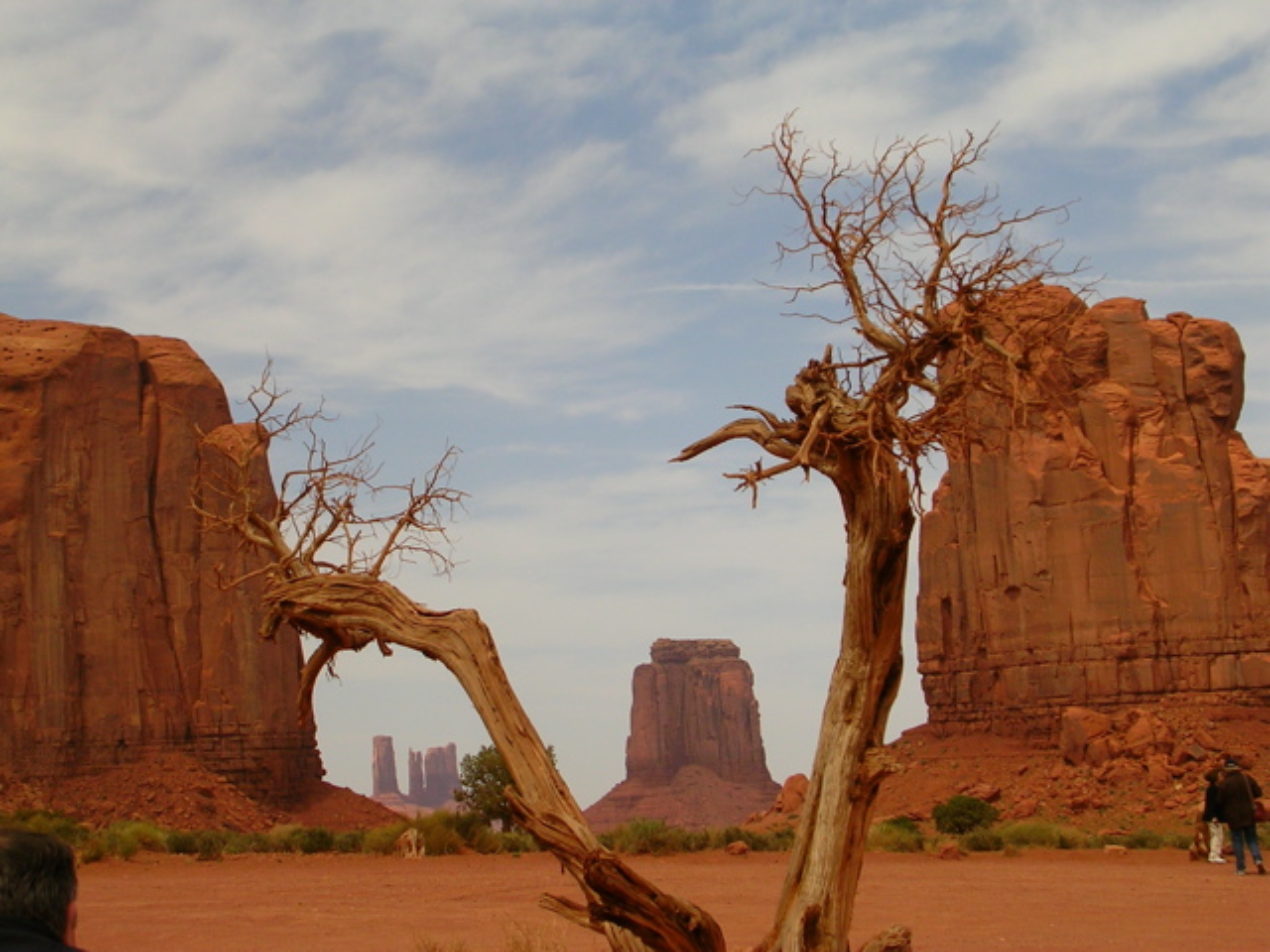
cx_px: 635
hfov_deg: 24.1
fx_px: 2972
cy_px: 476
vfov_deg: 18.2
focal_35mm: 81
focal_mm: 12.3
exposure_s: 1/840
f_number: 4
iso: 50
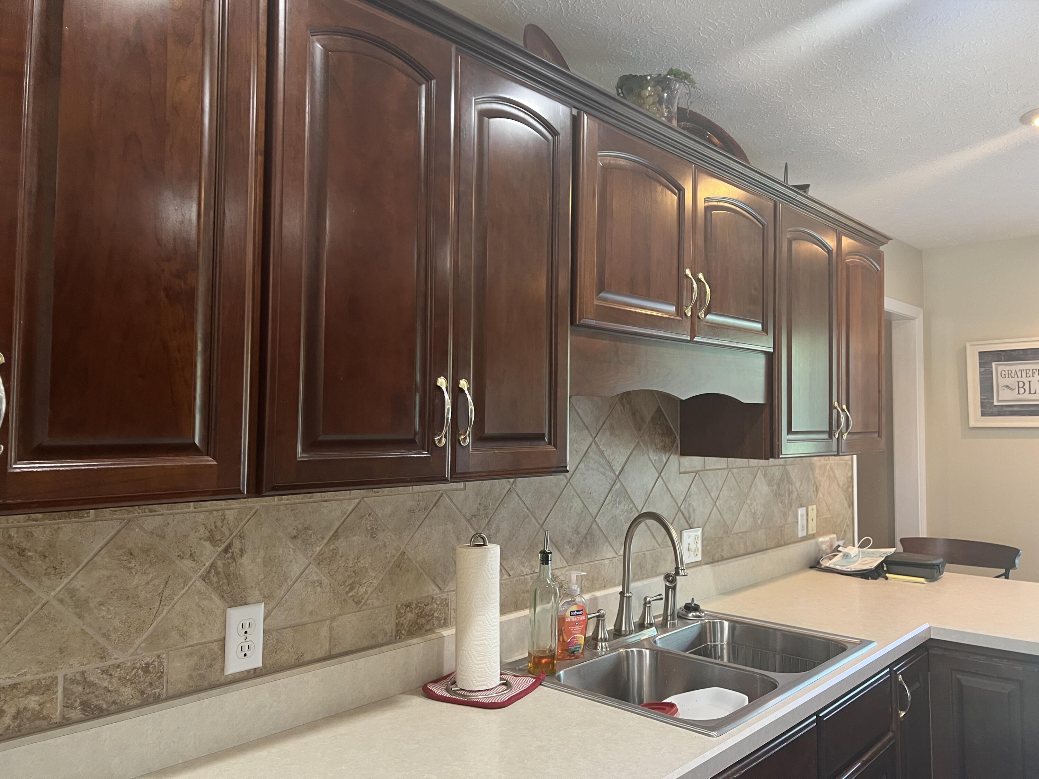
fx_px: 780
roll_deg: -0.1
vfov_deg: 53.1
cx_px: 520
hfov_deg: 67.3
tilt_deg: +0.8
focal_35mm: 26
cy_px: 390
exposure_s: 1/60
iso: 125
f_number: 1.5
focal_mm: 5.7
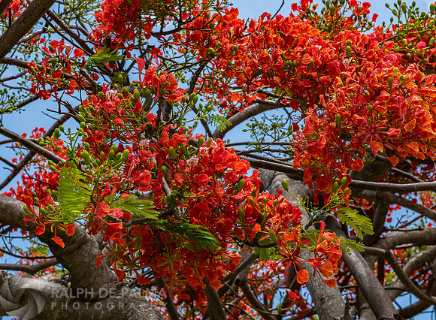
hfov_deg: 24.0
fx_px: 1024
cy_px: 175
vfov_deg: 17.8
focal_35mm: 82
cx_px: 173
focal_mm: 70
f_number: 9
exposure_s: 1/200
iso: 100
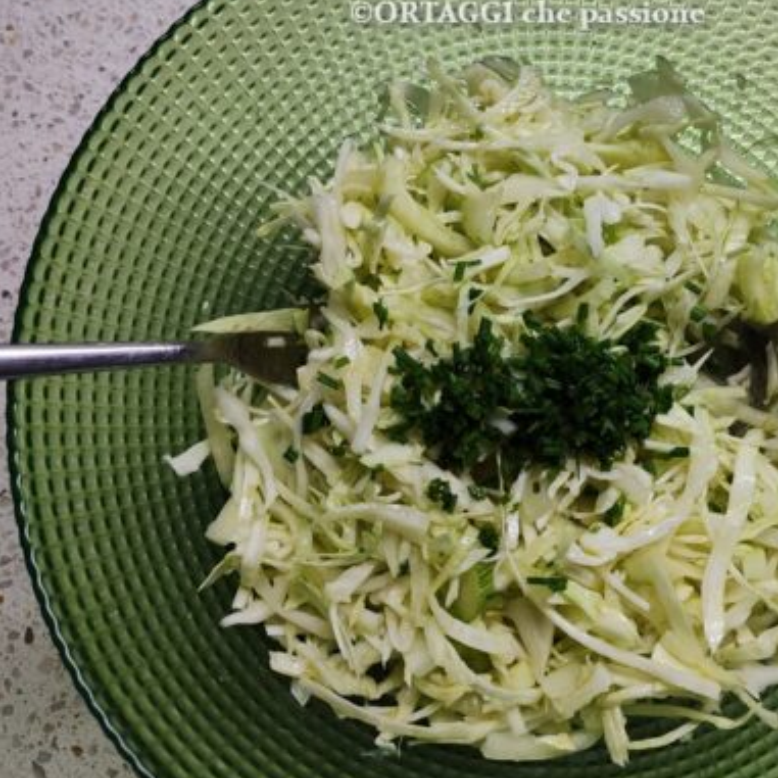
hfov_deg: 41.2
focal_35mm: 40
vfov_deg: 41.3
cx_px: 538
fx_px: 1017
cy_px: 257
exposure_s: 1/100
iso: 400
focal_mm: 6.14
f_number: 1.65
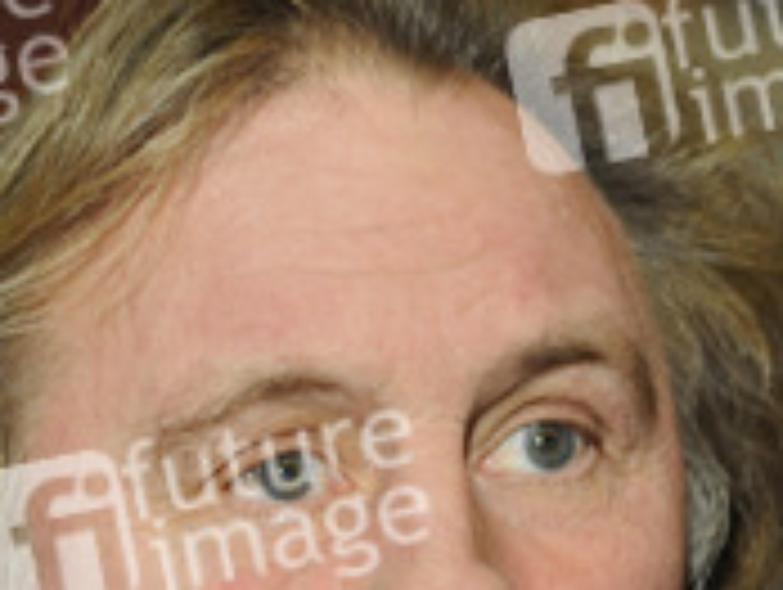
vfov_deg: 5.2
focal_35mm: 287
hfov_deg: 6.9
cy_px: 743
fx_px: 6501
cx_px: 328
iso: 4000
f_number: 6.3
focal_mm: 130
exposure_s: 1/160
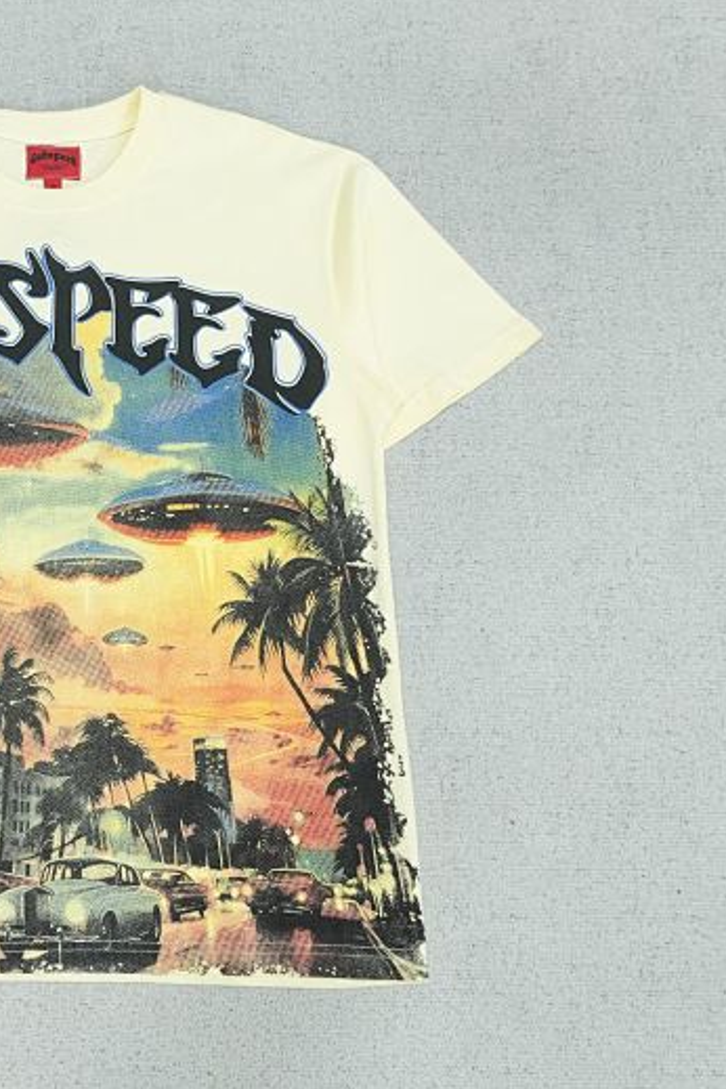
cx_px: 55
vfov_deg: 51.9
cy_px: 547
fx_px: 1119
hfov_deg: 33.8
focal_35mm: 37
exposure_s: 1/160
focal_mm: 16
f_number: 8
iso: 1000
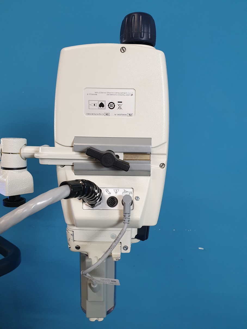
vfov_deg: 67.3
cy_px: 164
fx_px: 247
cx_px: 124
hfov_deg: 53.1
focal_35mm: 26
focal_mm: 4.3
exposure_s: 1/50
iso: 320
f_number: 2.4
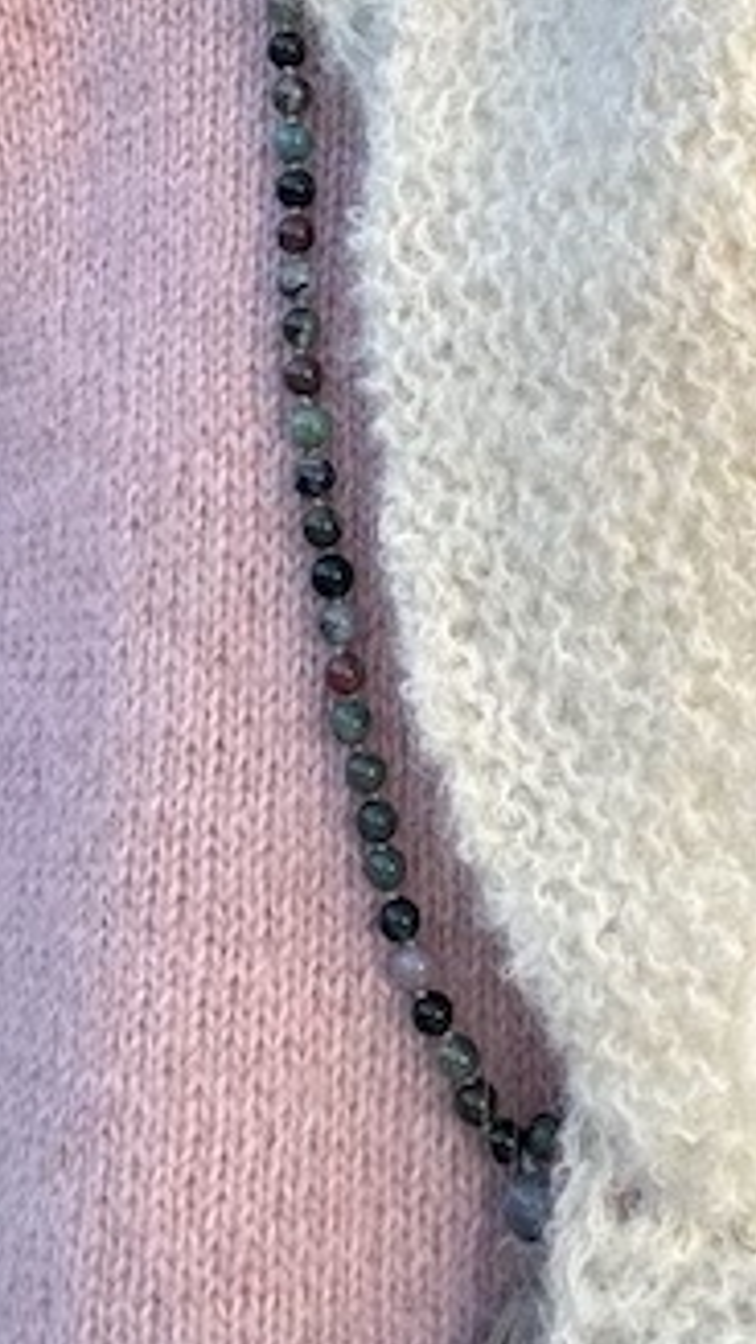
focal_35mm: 64
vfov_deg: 31.5
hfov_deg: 18.8
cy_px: 177
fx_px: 2280
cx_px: 501
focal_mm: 2.69
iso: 32
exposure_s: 1/164
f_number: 1.9
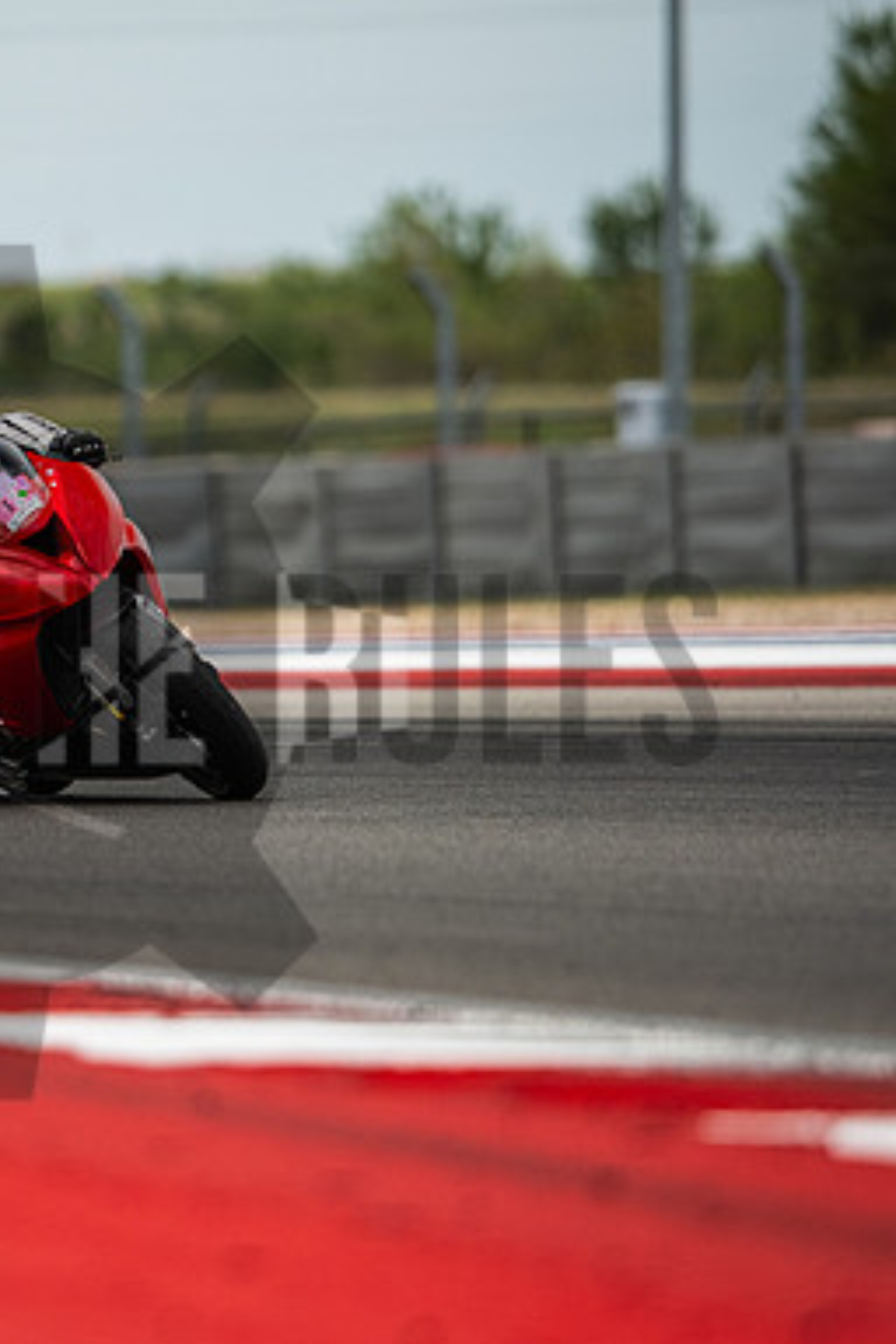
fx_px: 16911
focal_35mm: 453
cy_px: 674
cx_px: -21
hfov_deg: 3.0
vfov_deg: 4.6
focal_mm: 200
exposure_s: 1/5000
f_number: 2
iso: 320
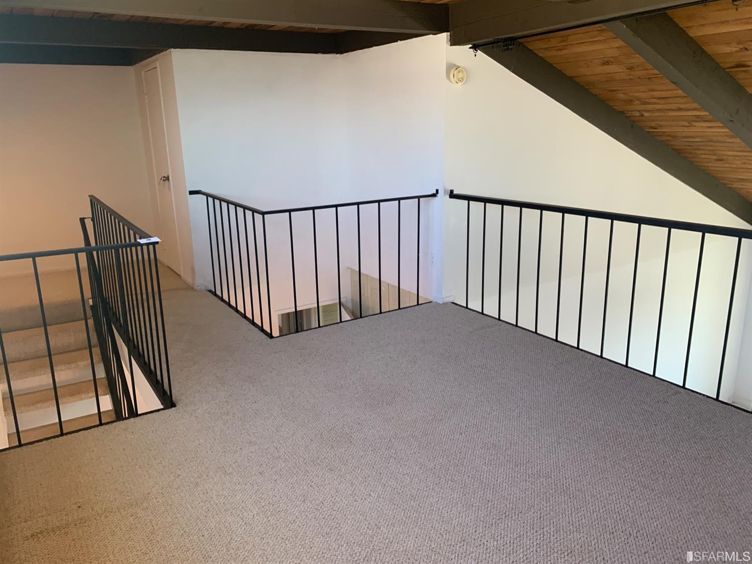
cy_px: 282
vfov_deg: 53.0
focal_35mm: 26
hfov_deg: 67.3
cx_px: 376
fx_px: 565
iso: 100
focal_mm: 4.25
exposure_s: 1/108
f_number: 1.8
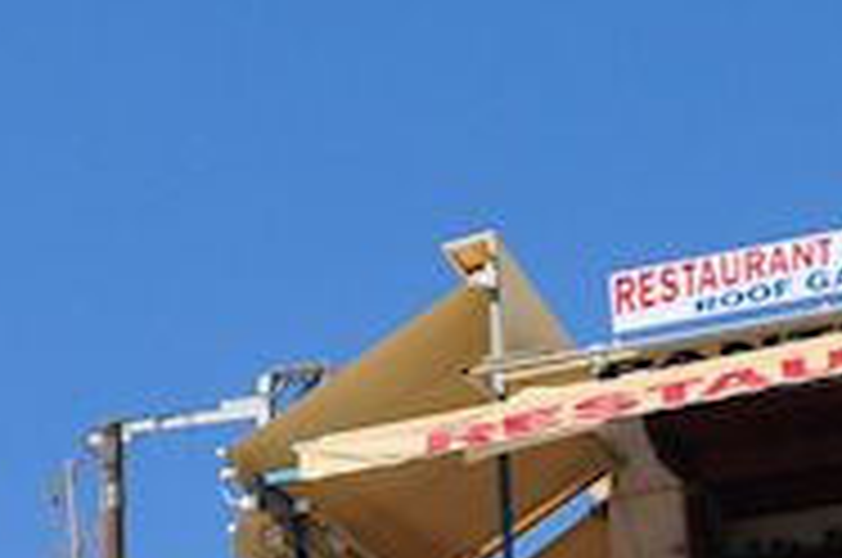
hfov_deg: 8.3
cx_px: -612
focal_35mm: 241
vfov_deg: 5.3
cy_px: 1676
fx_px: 5632
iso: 200
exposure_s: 1/500
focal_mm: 25
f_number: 9
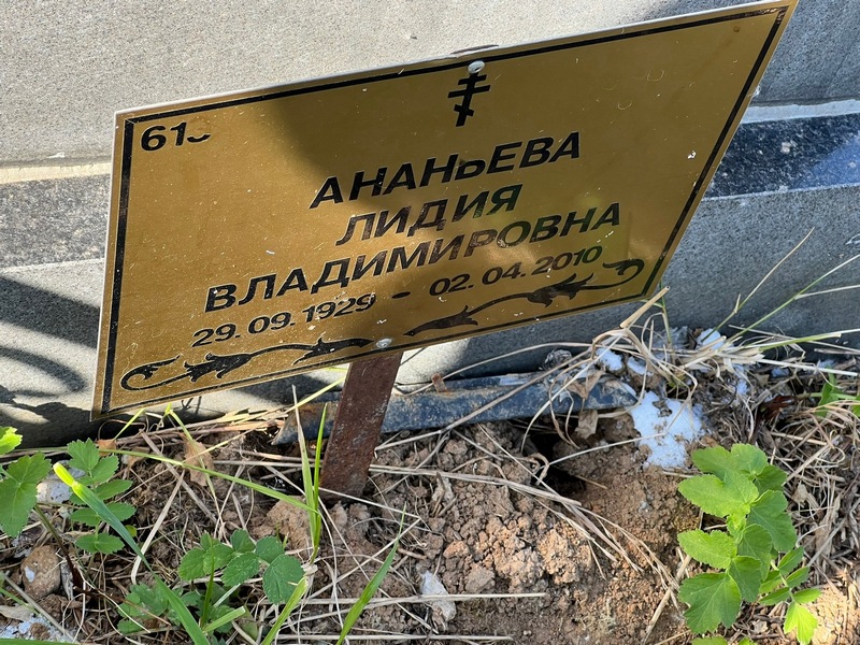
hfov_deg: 25.3
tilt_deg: -50.4
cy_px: 322
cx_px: 430
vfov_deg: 19.1
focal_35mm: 77
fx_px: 1913
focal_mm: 9
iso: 32
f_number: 2.8
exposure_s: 1/99
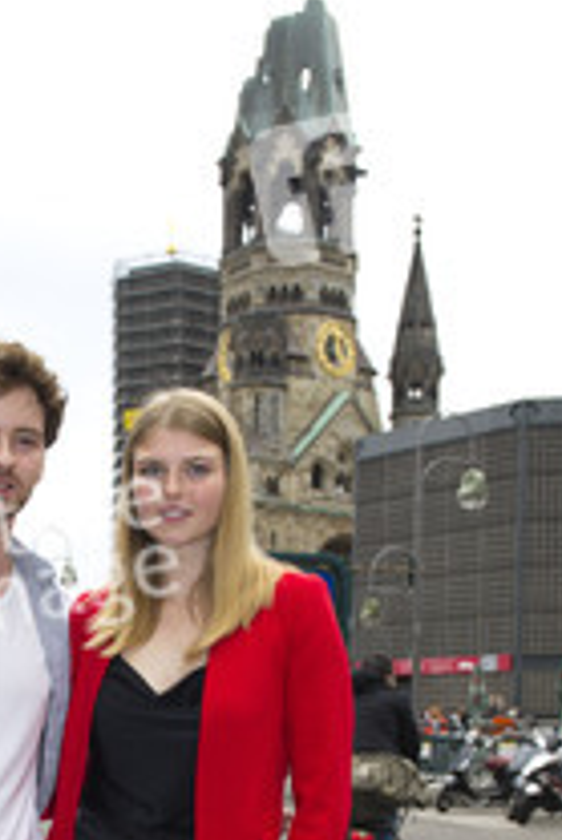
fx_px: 1169
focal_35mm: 50
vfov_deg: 36.8
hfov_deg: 26.4
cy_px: 775
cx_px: 91
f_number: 5
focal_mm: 26
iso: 250
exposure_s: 1/200
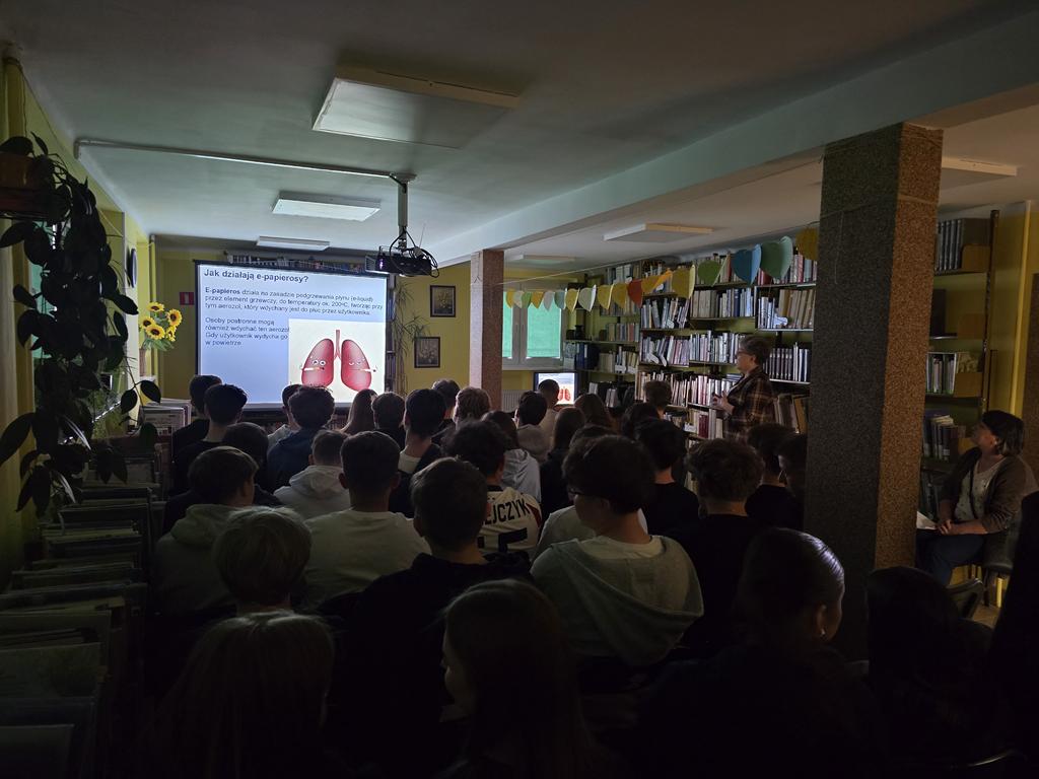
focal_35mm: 23
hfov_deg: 73.9
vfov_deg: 58.9
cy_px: 390
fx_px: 690
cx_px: 520
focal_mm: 6.3
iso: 1250
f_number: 1.7
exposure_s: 1/36
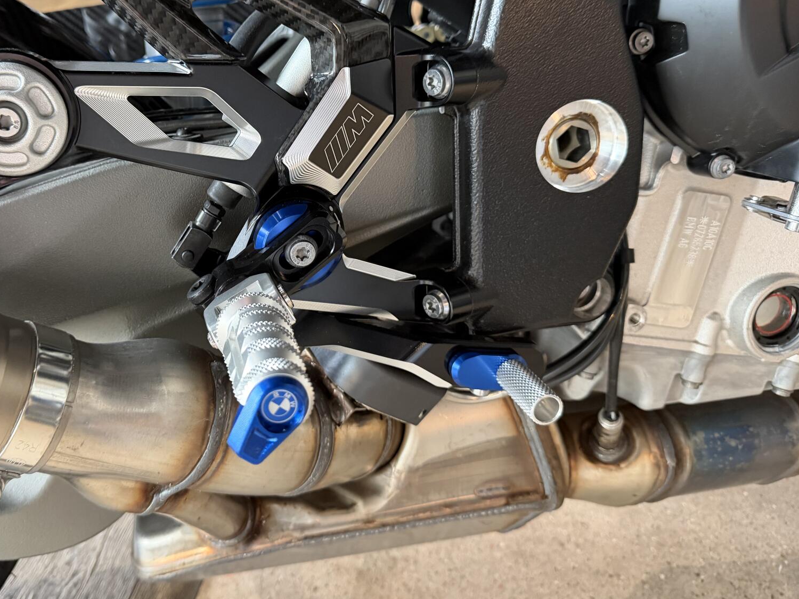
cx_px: 282
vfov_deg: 43.7
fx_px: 739
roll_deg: +2.4
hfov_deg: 55.9
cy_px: 211
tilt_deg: -30.1
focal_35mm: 32
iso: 640
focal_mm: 6.76
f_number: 1.78
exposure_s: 1/60
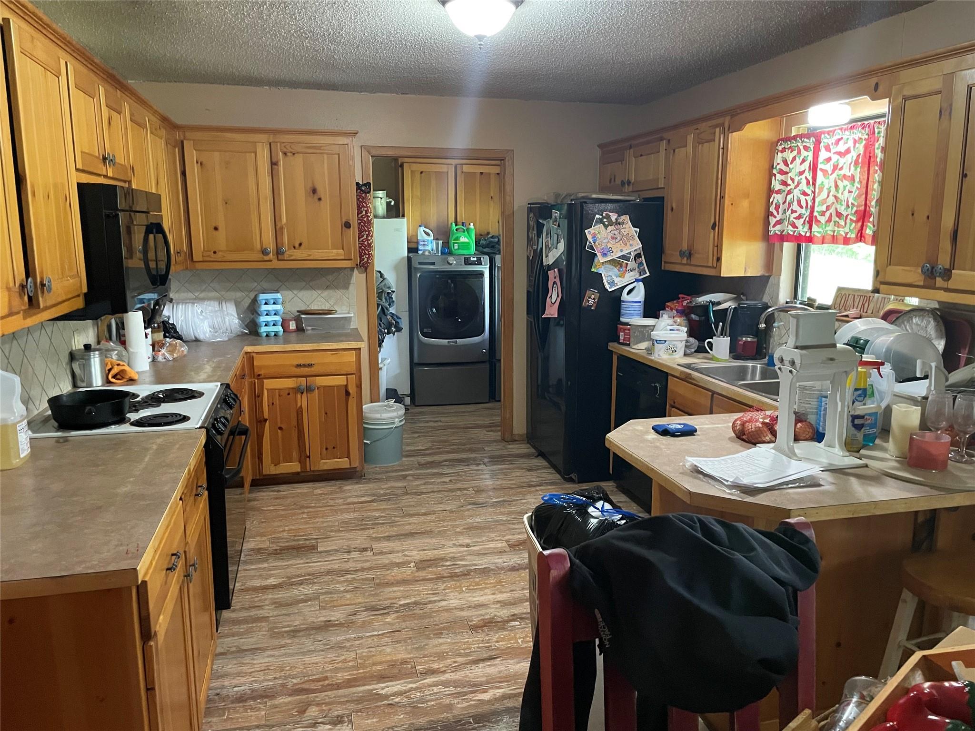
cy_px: 366
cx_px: 488
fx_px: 732
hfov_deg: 67.3
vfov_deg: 53.1
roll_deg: -0.1
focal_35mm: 26
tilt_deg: -10.5
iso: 500
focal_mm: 4.2
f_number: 1.6
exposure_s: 1/40
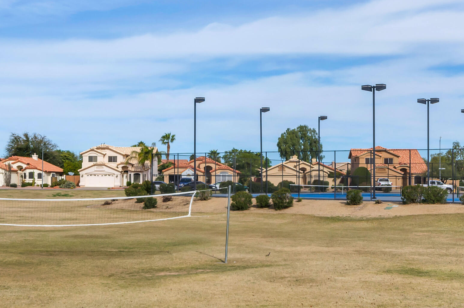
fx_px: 746
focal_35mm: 58
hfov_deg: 34.5
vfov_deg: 23.3
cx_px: 231
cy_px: 151
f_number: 13
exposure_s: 1/640
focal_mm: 20
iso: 500
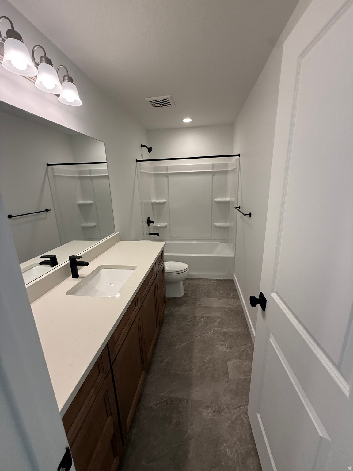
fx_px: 190
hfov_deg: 85.7
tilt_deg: -11.6
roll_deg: -0.5
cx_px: 176
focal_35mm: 14
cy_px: 236
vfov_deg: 102.1
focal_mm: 2.22
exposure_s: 1/120
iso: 125
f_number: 2.2
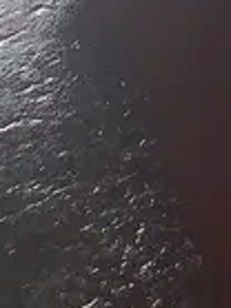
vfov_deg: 11.5
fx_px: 1221
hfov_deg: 9.6
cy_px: -469
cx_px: 558
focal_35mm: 137
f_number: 1.5
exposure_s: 1/448
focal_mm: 5.7
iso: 50
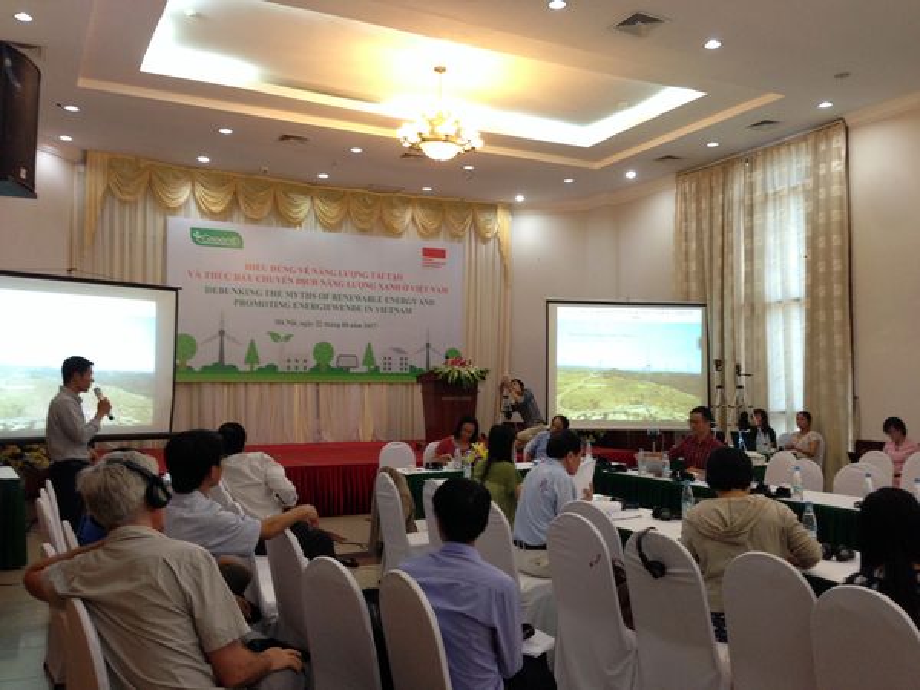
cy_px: 345
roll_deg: +1.2
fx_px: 877
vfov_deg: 42.9
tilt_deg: +2.9
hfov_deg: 55.4
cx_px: 460
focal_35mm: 33
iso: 125
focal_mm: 4.12
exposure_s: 1/20
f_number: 2.4
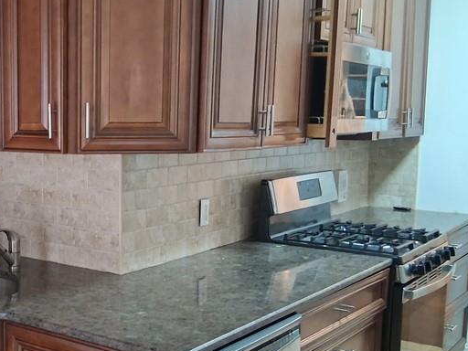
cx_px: 60
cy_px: 196
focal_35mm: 52
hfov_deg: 35.0
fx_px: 703
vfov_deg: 28.0
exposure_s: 1/33
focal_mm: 3.98
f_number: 1.8
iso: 500
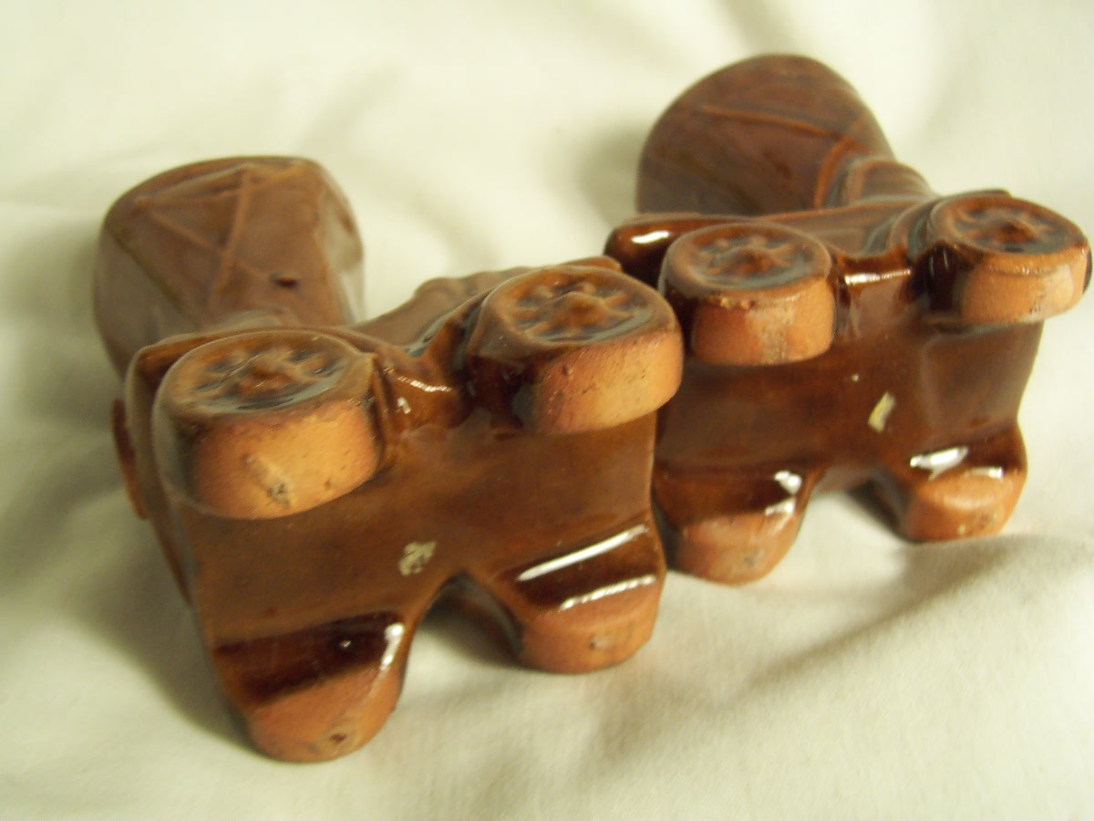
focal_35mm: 37
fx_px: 1169
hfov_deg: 50.1
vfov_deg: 38.7
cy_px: 410
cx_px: 547
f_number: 2.8
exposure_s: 1/90
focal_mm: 5.6
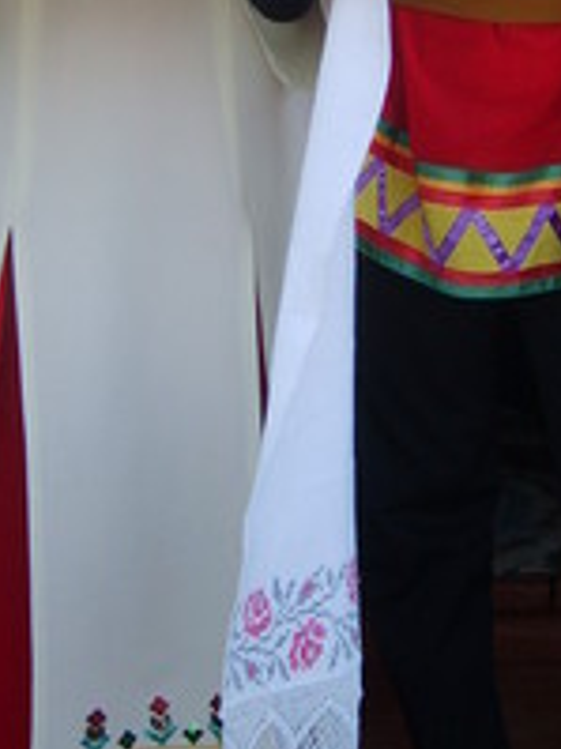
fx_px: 1904
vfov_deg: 21.4
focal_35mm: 88
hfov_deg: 16.8
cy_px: -30
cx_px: 292
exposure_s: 1/125
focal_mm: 5.8
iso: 50
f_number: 2.8
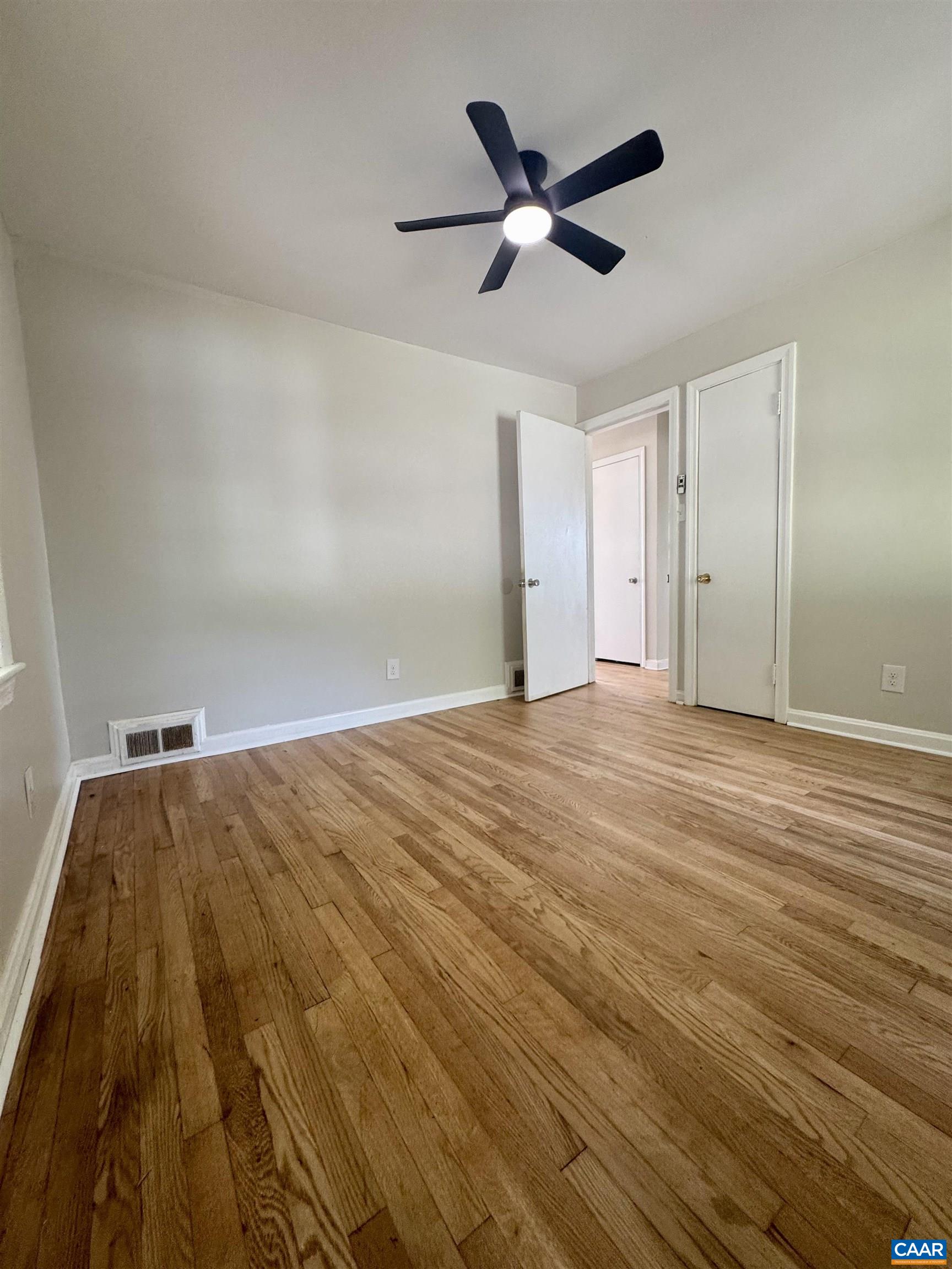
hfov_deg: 85.7
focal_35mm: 14
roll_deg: +1.3
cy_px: 634
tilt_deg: -5.8
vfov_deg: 102.1
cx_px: 476
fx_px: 513
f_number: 2.2
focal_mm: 2.22
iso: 200
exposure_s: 1/99
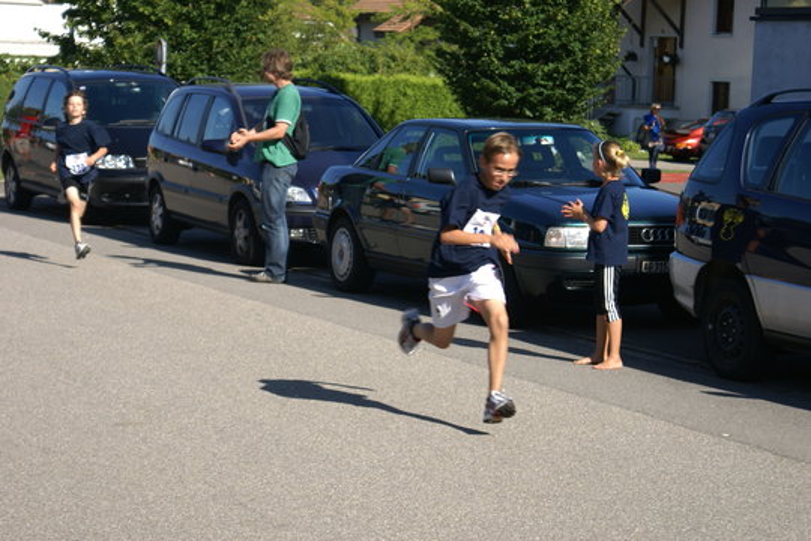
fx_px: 2365
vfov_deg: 13.0
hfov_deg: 19.5
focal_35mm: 105
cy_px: 270
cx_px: 406
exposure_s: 1/250
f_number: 5.6
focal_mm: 70
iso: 100
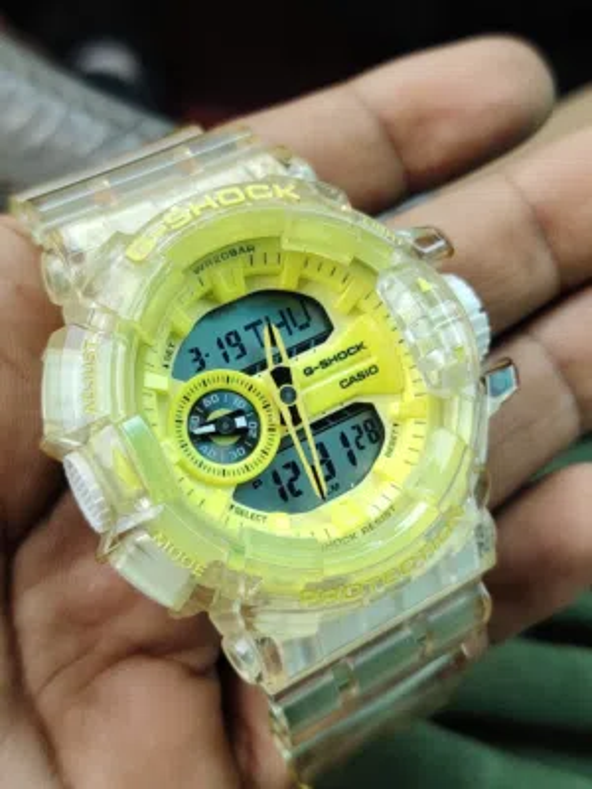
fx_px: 1095
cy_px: 394
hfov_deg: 30.3
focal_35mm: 48
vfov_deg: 39.7
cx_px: 296
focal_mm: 5.25
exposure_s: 1/100
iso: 163
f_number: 1.75
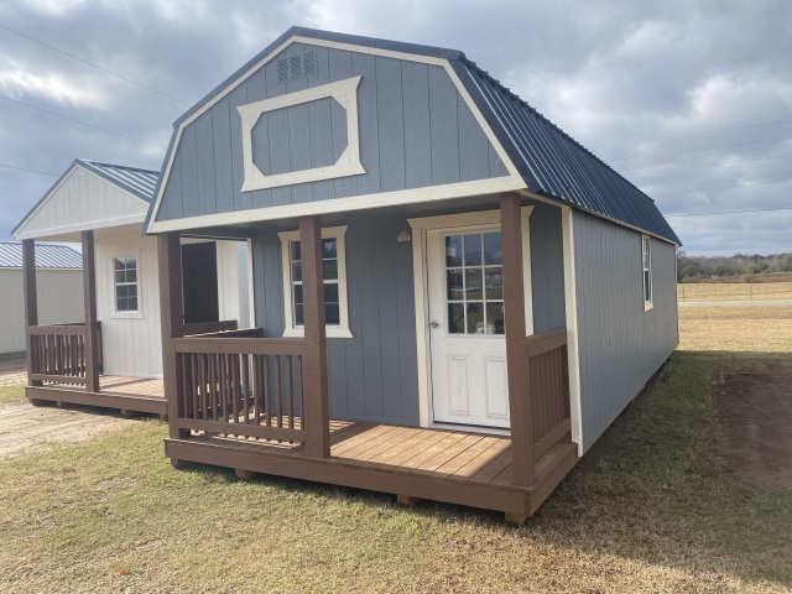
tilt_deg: +0.0
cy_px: 297
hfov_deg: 67.3
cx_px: 396
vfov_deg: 53.1
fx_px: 595
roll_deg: +2.8
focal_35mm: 26
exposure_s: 1/2028
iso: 32
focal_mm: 4.25
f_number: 1.8
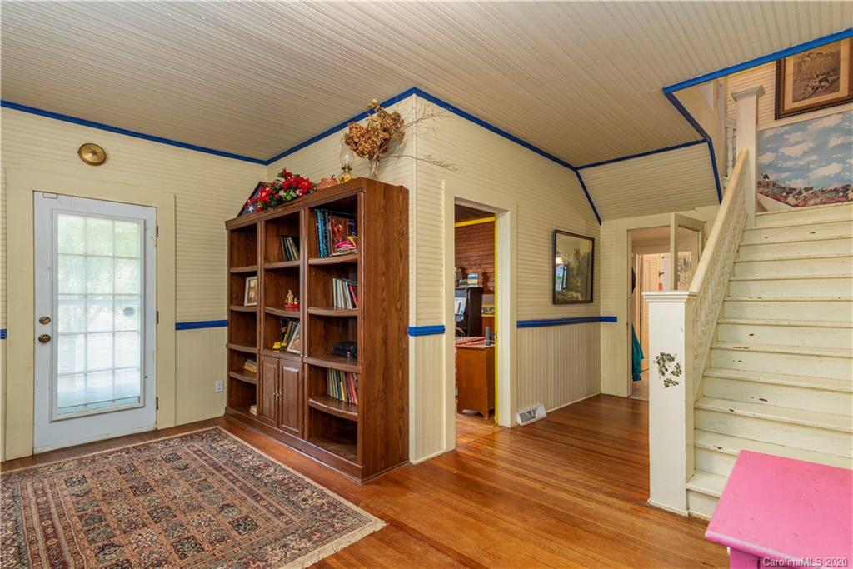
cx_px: 426
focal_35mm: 17
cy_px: 284
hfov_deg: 93.3
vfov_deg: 70.5
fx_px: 403
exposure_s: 1/20
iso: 400
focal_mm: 17
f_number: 8
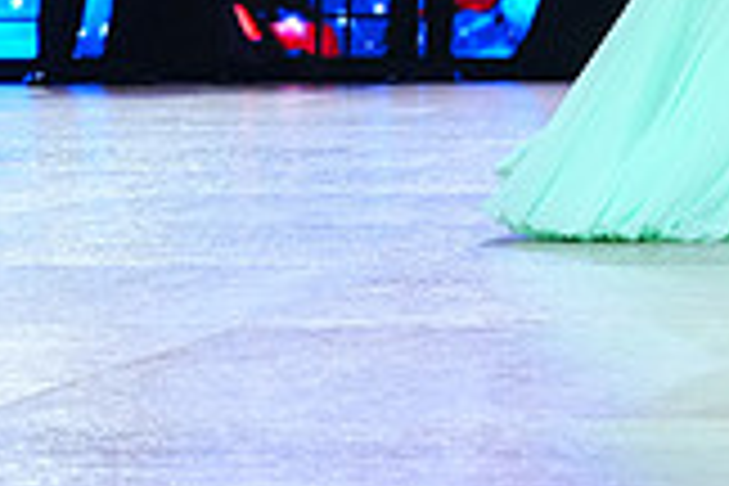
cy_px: -263
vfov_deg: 6.6
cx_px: 1004
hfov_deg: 9.9
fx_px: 4131
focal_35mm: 204
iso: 2500
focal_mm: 57
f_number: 4
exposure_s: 1/400
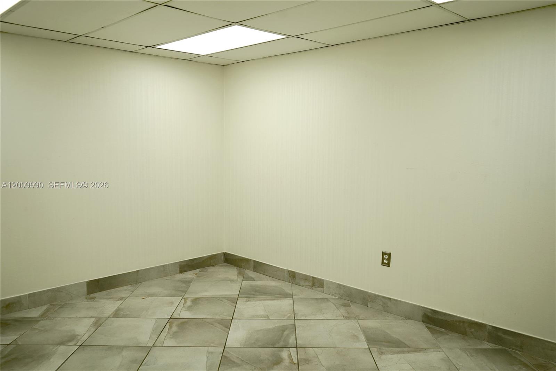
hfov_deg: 63.7
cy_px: 186
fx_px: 448
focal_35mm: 29
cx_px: 278
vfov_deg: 44.9
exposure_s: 1/80
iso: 100
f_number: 5.6
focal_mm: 29
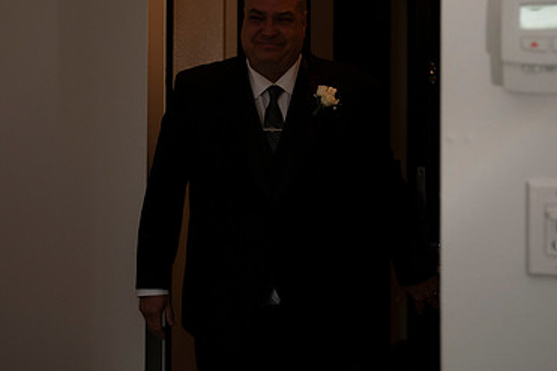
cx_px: 189
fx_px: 1160
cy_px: 119
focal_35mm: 75
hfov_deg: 26.9
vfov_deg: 18.1
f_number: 2.8
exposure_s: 1/1600
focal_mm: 48
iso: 1600
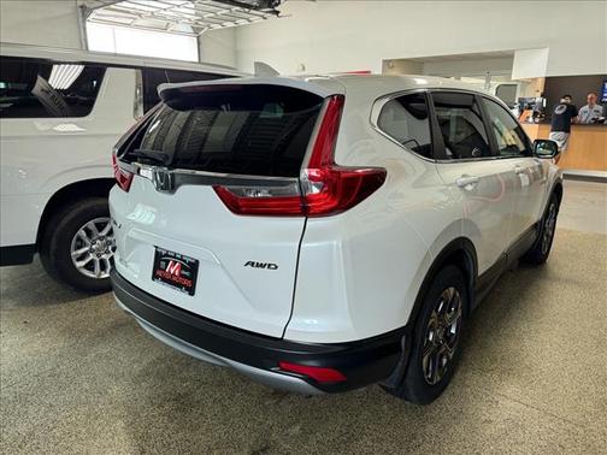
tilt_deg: -14.0
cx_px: 304
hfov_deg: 71.6
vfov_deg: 56.8
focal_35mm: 24
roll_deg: +1.3
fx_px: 421
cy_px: 228
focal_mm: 6.76
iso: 125
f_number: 1.78
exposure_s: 1/120
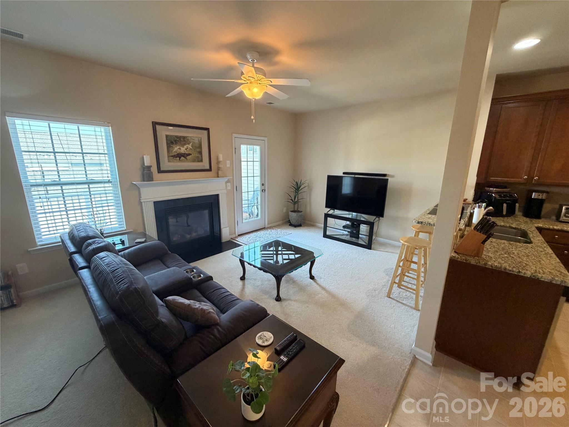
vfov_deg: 85.7
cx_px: 284
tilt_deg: -13.4
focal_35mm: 14
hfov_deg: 102.1
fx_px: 230
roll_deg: -0.4
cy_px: 214
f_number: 2.2
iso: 320
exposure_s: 1/60
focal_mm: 2.22
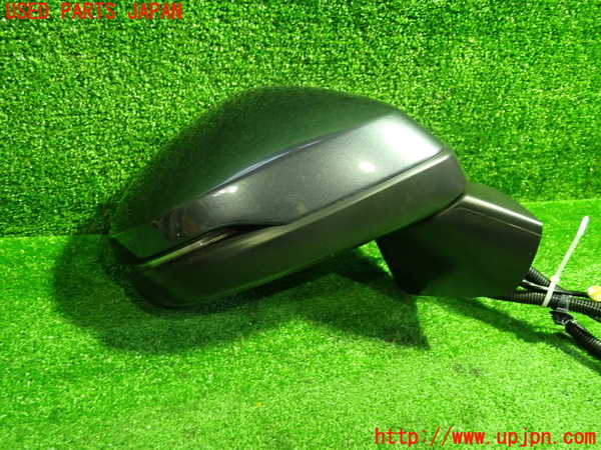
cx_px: 300
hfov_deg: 60.0
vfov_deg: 46.8
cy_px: 225
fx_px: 521
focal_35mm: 30
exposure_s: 1/30
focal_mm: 5.4
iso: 640
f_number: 2.3
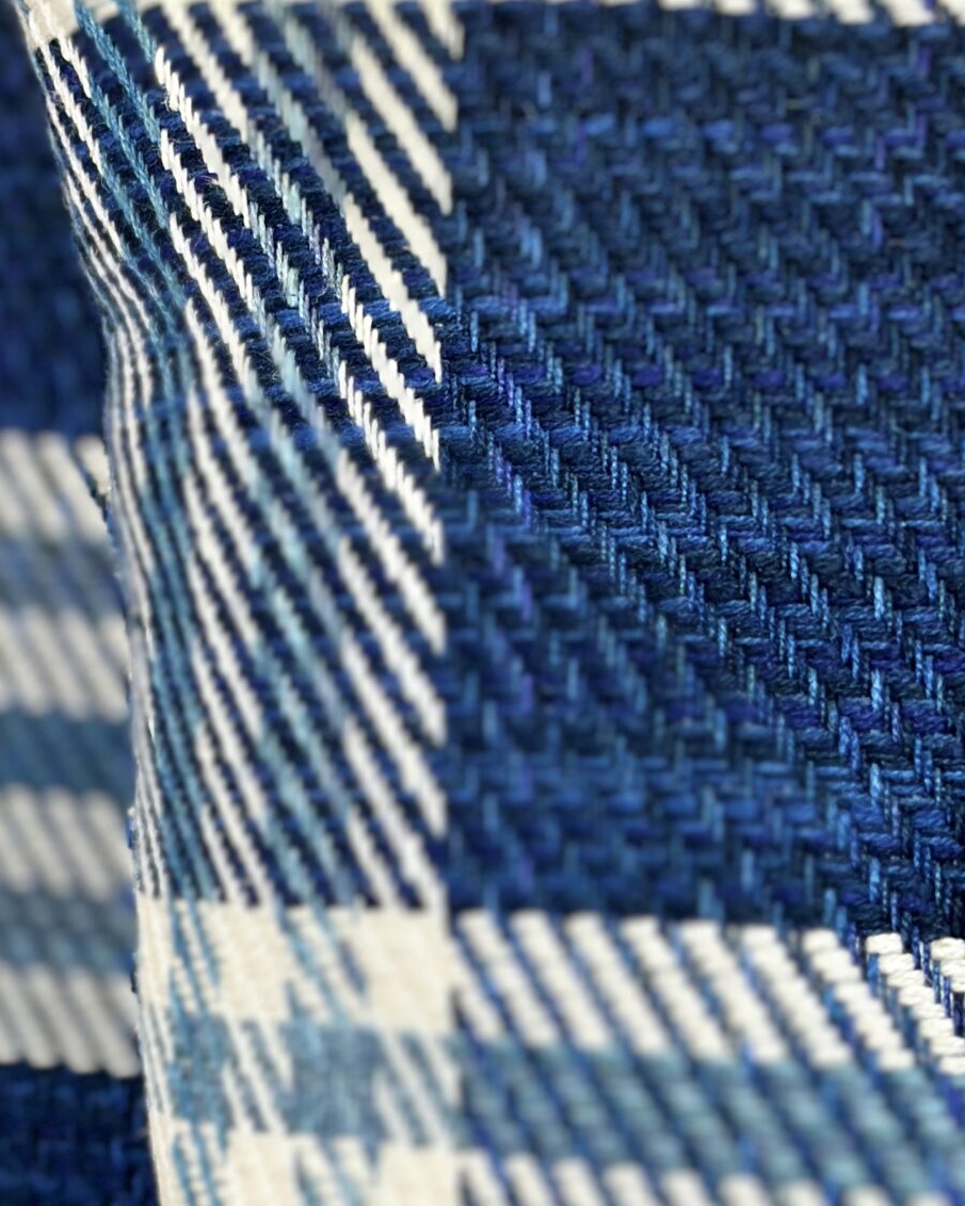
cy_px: 753
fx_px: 3786
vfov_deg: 18.1
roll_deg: -0.4
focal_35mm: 106
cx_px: 376
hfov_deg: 14.5
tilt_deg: -20.1
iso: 64
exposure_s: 1/120
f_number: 1.78
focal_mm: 6.86
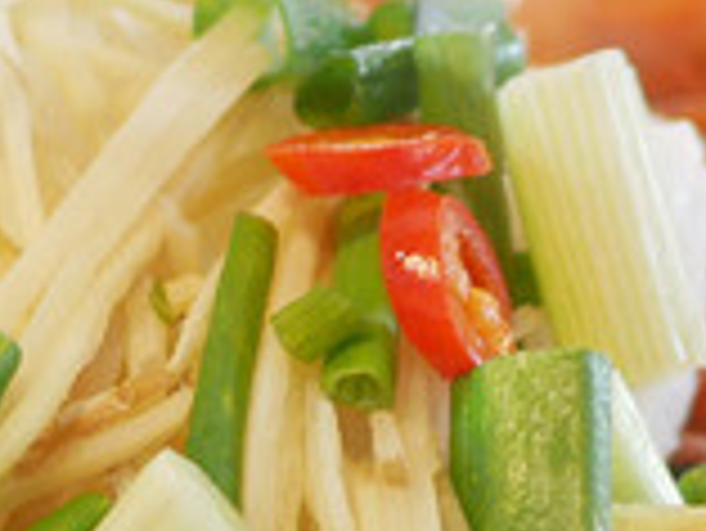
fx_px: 3898
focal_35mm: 191
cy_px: 752
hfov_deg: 10.2
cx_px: -99
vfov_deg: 7.7
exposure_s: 1/100
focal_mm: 15
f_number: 1.7
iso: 200
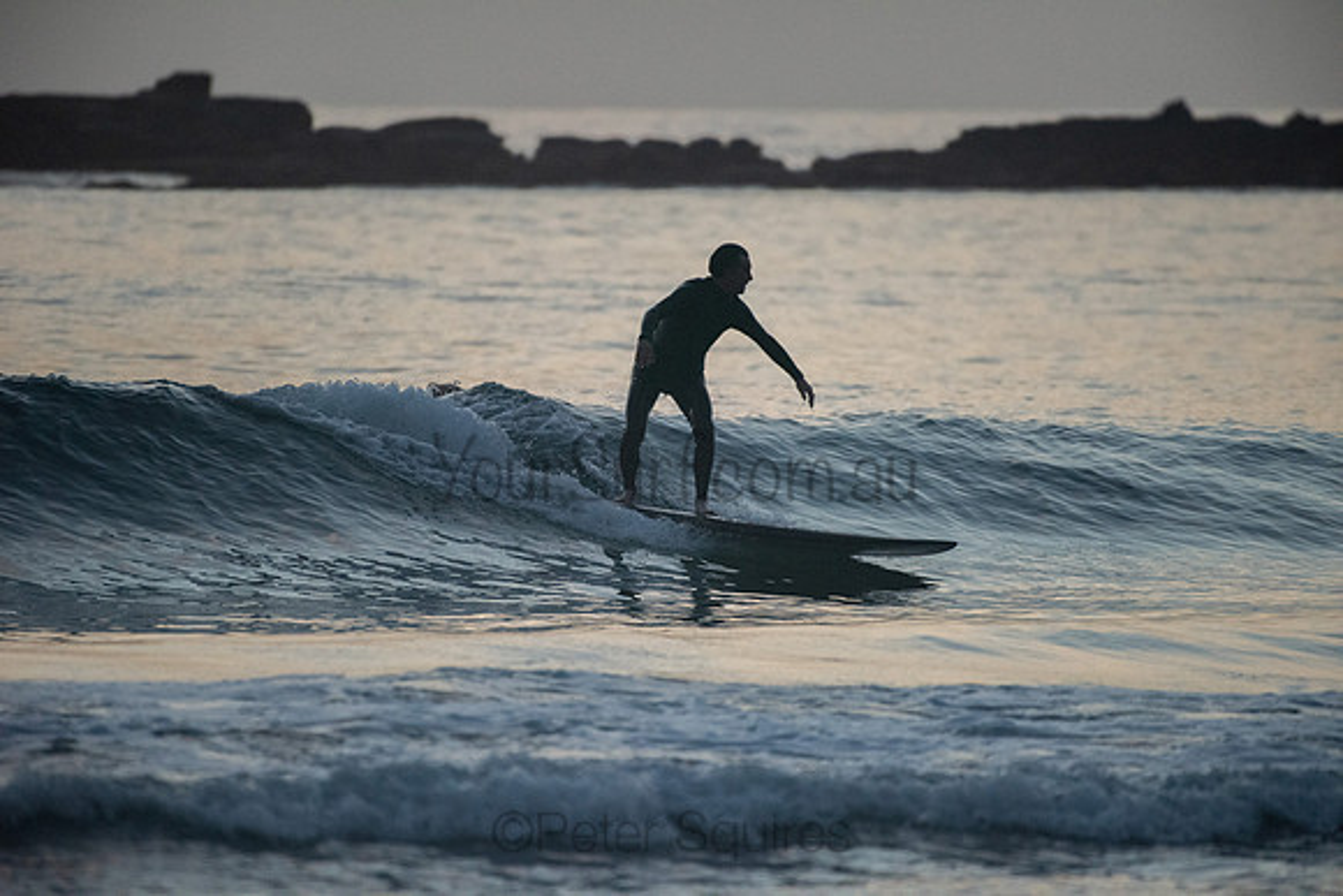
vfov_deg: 2.8
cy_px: 448
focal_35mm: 500
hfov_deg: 4.1
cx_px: 672
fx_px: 18656
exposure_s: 1/2000
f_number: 5.6
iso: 3200
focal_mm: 500
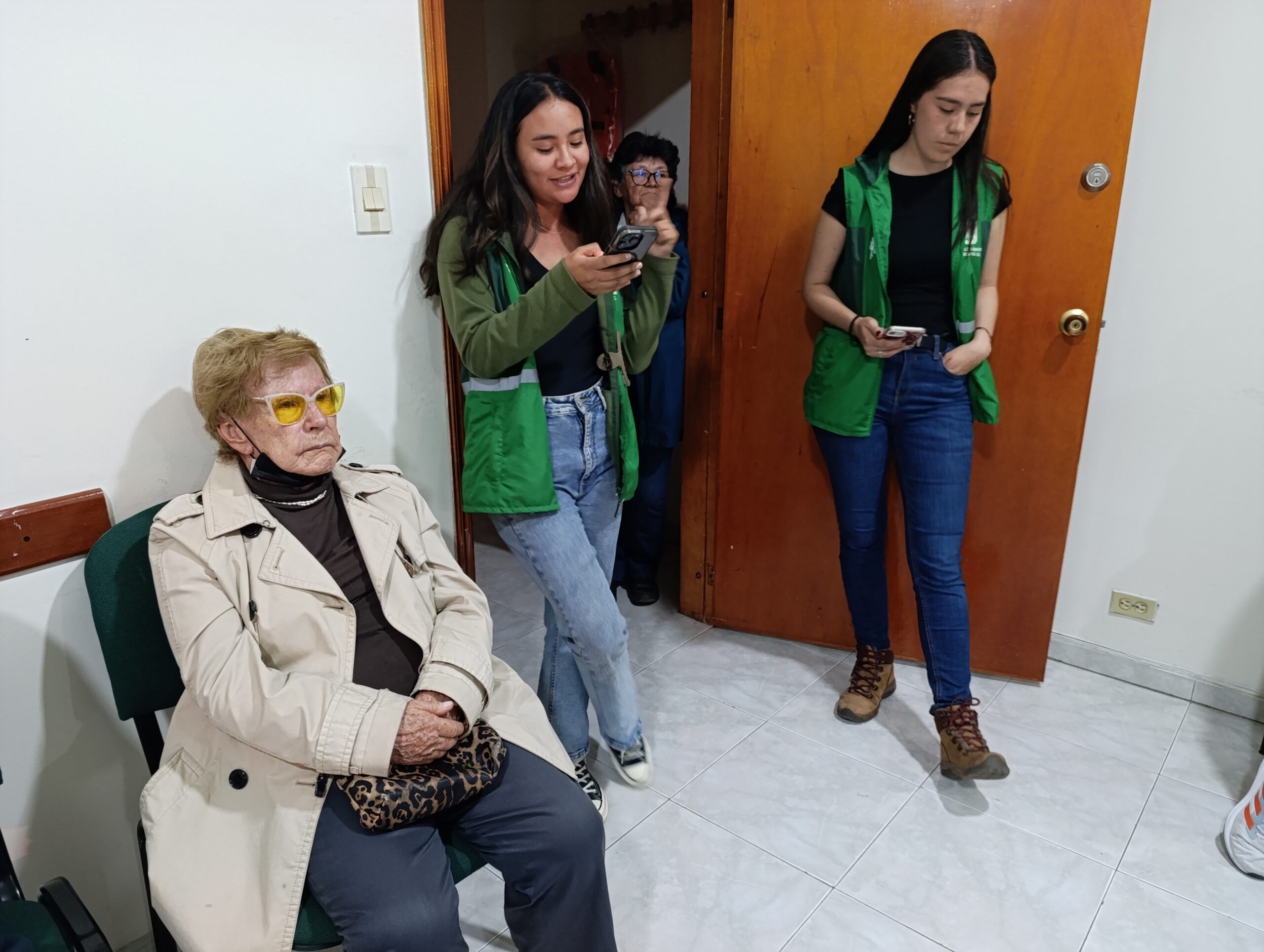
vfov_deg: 59.0
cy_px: 476
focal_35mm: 23
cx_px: 632
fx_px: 841
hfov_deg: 73.8
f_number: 1.6
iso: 1250
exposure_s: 1/30
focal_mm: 6.14
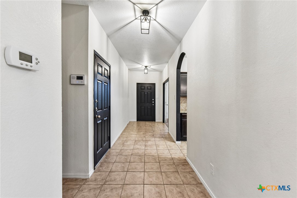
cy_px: 99
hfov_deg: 104.3
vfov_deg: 81.2
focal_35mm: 14
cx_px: 148
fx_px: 115
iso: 1400
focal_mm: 14
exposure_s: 1/15
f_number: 8
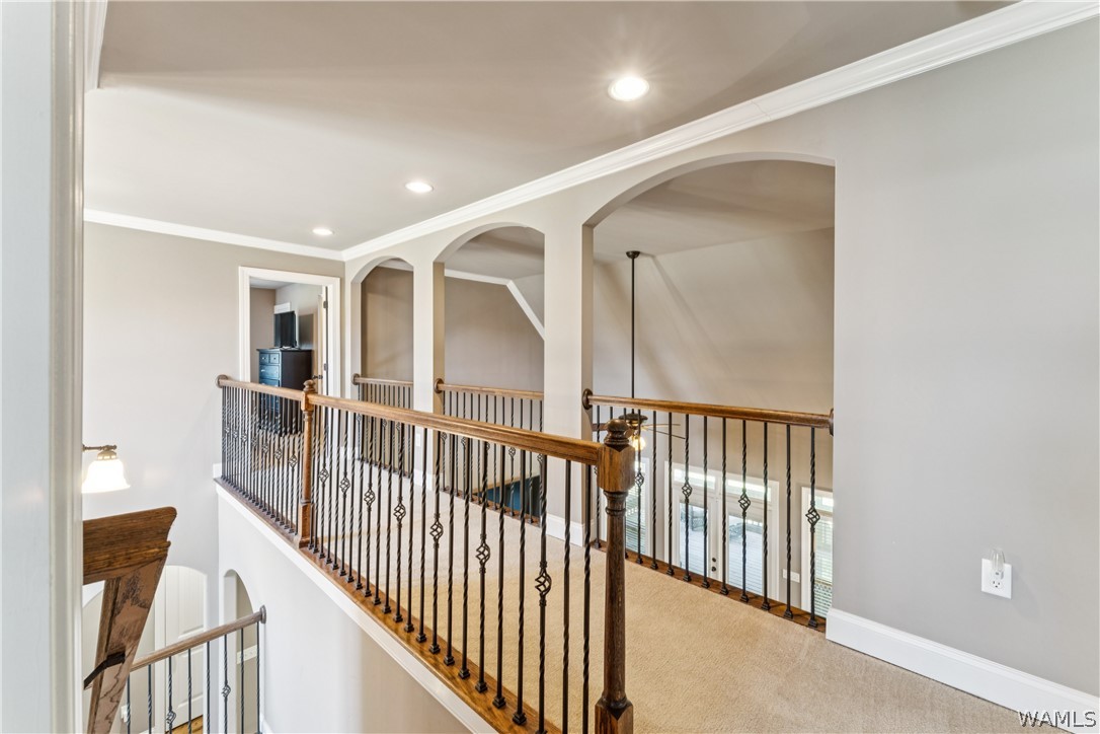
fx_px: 428
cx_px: 550
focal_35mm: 14
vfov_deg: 81.2
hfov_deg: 104.3
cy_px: 367
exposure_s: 1/1.67
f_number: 13
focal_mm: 14
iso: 400
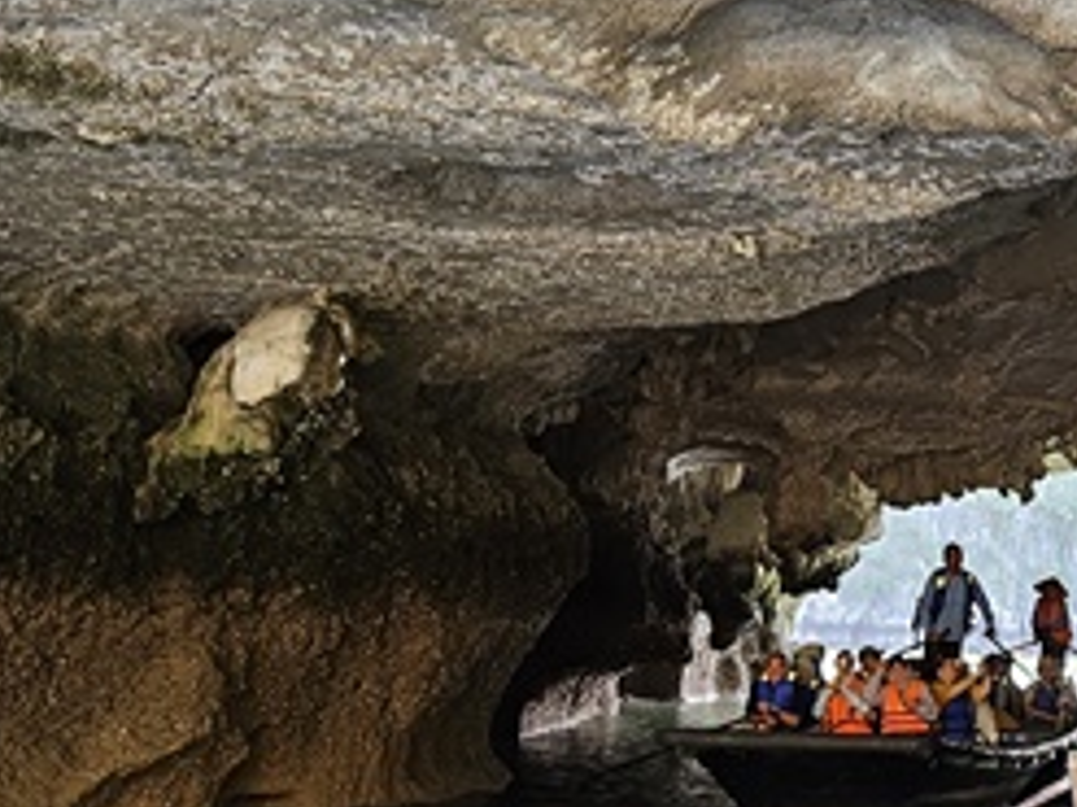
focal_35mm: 93
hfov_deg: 20.3
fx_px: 2892
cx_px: 1134
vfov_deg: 15.9
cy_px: 284
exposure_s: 1/120
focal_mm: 5.4
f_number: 1.8
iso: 125
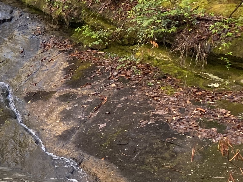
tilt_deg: -4.4
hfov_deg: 17.9
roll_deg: -0.3
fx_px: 646
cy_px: 86
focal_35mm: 92
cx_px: -169
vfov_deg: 16.1
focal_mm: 4.25
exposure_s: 1/122
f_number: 1.8
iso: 50
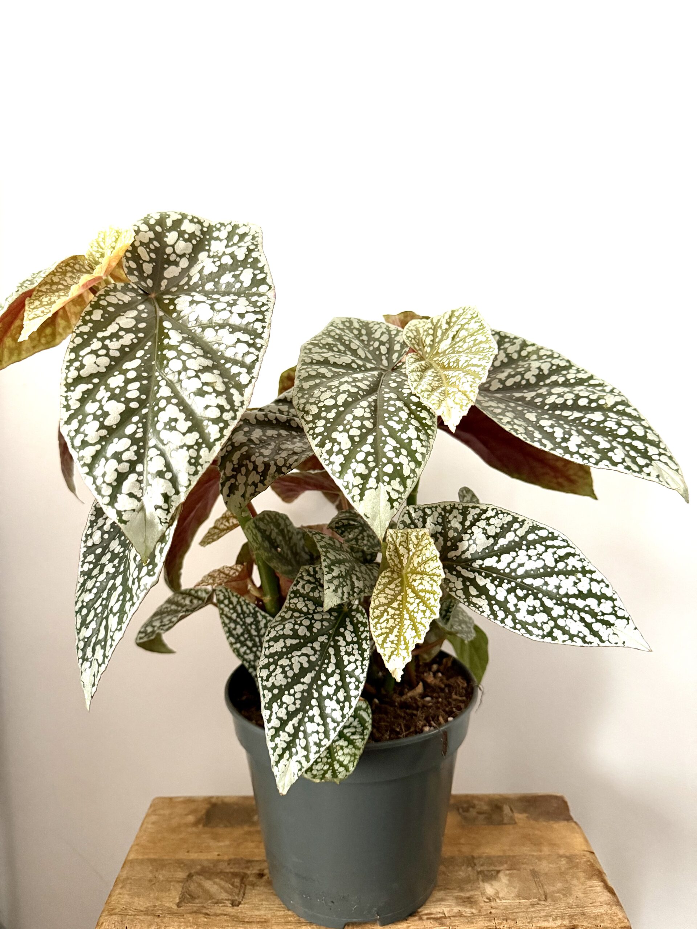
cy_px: 464
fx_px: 644
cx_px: 348
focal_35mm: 24
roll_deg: +0.4
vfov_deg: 71.6
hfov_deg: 56.8
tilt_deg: -6.8
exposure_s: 1/60
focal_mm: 6.76
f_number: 1.78
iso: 640
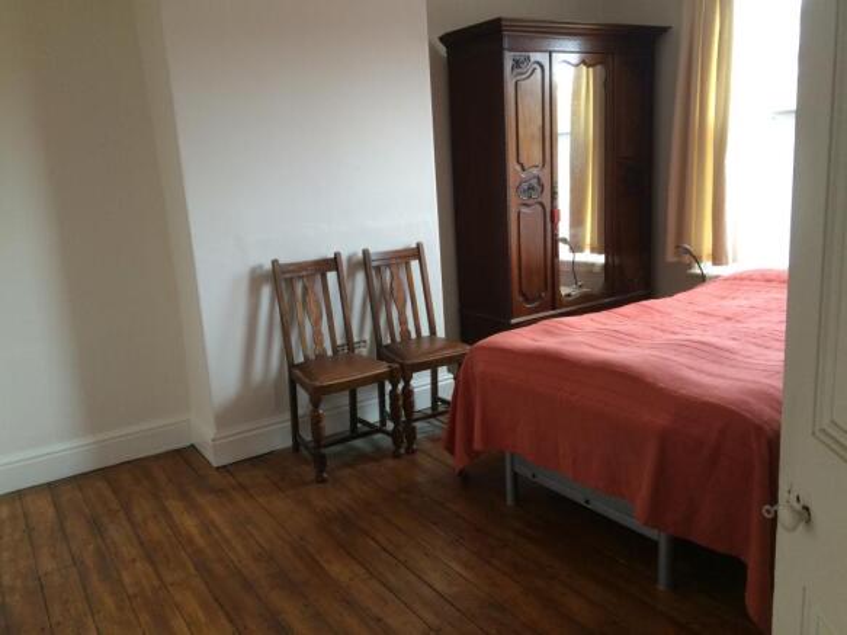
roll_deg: +3.8
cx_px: 424
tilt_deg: -12.4
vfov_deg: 48.2
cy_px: 318
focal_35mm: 29
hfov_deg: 61.7
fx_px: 709
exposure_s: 1/30
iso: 50
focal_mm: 4.15
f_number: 2.2
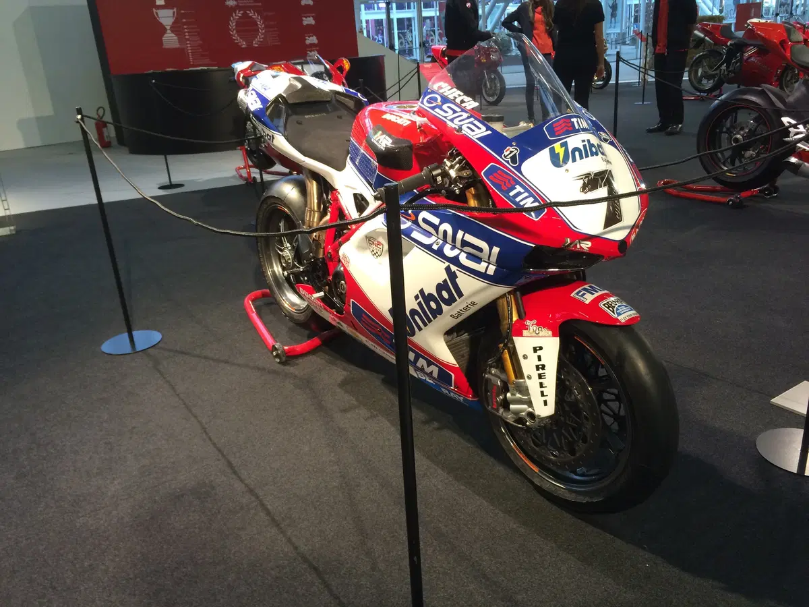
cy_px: 304
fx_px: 678
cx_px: 404
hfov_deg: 61.7
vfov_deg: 48.2
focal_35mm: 29
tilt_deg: -21.4
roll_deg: +3.8
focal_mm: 4.15
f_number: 2.2
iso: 64
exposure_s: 1/30
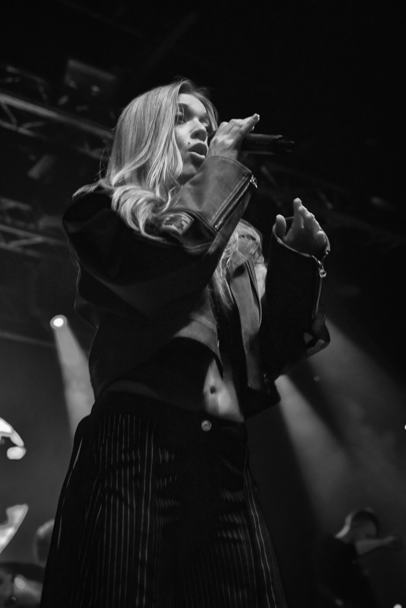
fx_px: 980
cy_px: 304
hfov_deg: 23.4
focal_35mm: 58
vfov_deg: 34.5
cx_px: 203
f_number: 3.5
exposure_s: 1/160
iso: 800
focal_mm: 58
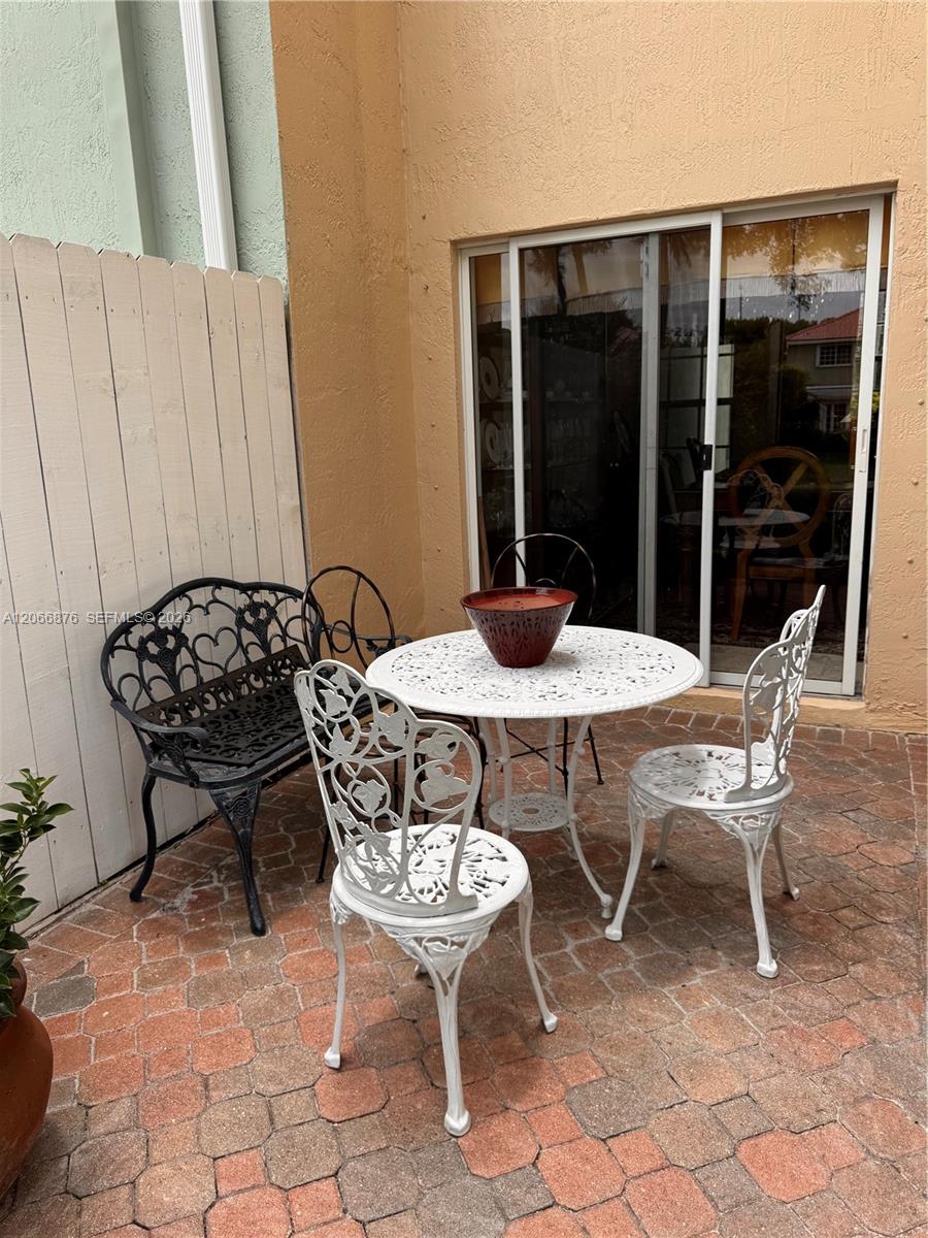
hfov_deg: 56.8
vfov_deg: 71.6
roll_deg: +3.1
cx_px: 464
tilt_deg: -11.2
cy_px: 619
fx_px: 858
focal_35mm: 24
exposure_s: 1/2041
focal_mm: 6.76
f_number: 1.78
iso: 80
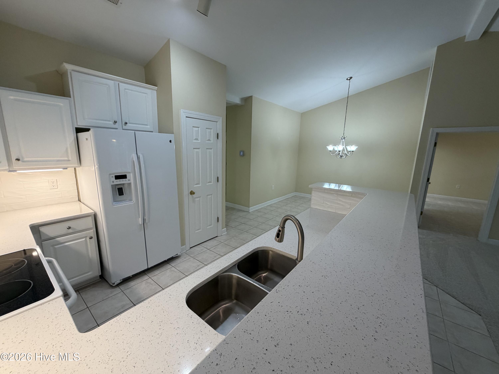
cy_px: 187
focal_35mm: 14
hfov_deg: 102.1
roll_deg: -1.1
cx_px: 250
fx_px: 202
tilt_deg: -11.5
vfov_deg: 85.7
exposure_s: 1/120
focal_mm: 2.22
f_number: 2.2
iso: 200
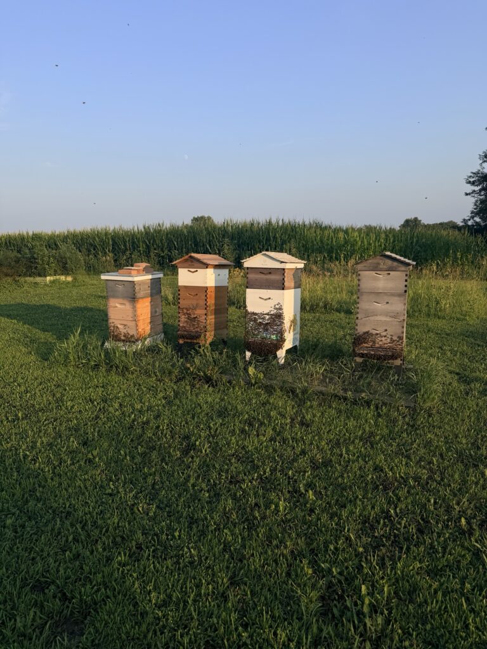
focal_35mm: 24
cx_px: 244
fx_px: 450
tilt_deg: -10.4
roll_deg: +0.8
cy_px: 324
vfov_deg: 71.6
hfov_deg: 56.8
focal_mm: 6.76
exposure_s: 1/2801
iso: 80
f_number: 1.78
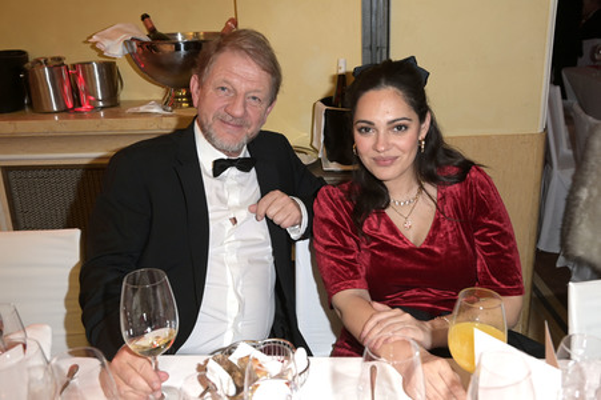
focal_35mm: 38
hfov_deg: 50.7
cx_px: 300
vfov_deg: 35.0
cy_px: 200
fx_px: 634
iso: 2500
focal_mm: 38
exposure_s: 1/80
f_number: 5
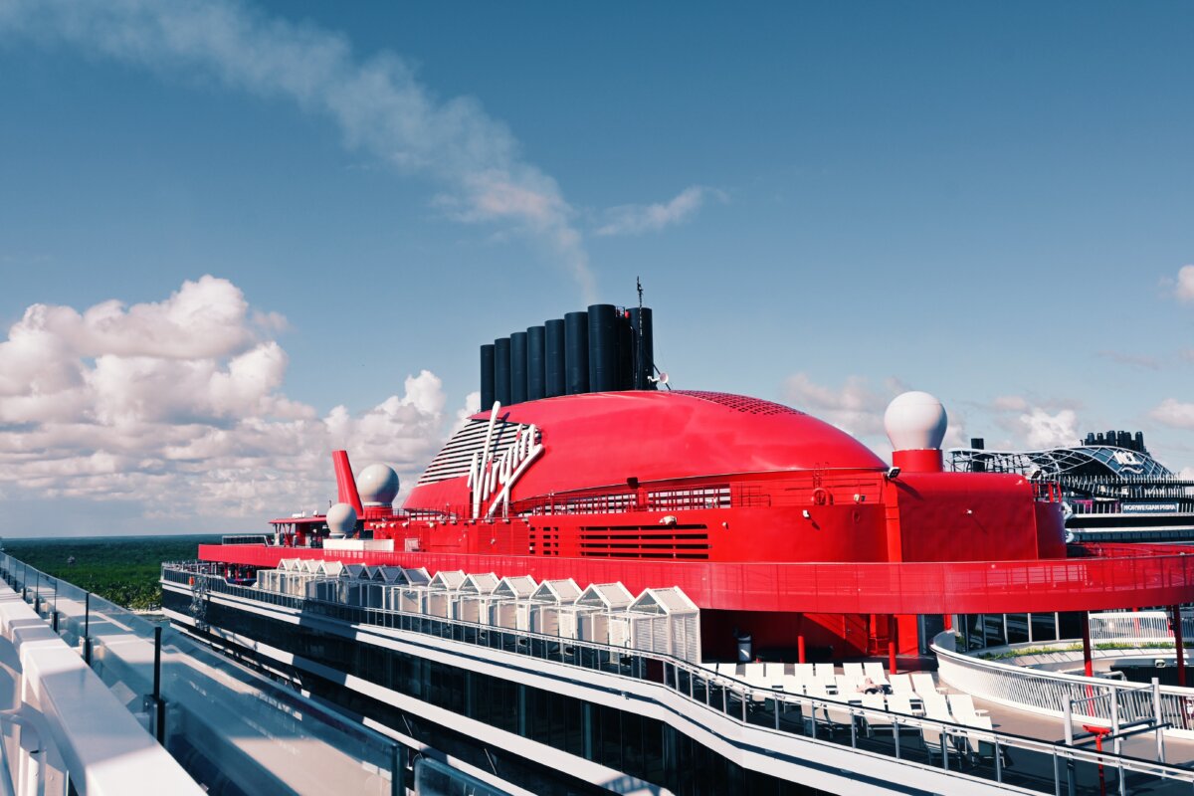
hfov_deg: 59.5
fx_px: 1045
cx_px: 597
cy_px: 398
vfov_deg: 41.7
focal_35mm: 32
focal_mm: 21
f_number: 8
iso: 100
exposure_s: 1/500
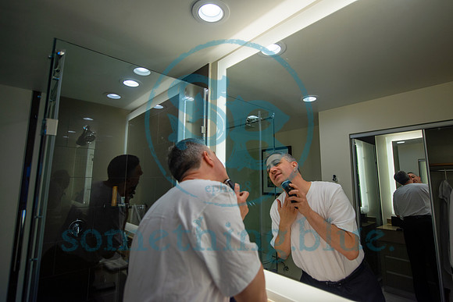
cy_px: 151
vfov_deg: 67.4
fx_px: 227
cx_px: 226
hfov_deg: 90.0
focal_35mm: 18
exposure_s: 1/800
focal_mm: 18
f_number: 2.8
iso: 125
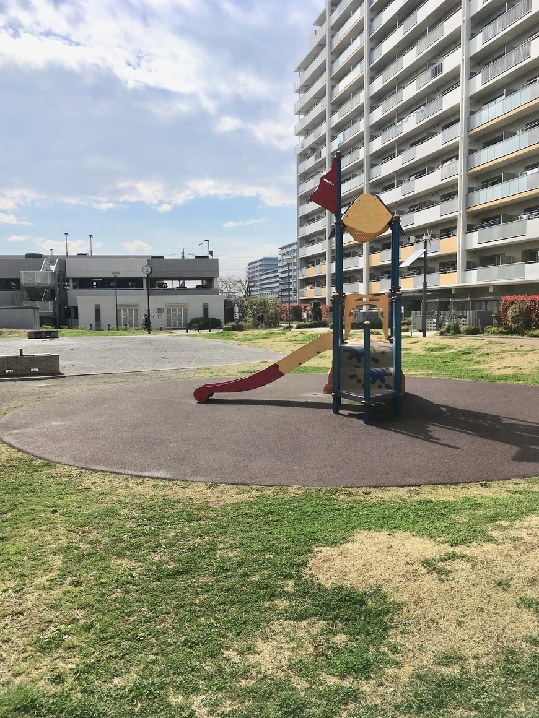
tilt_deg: -6.1
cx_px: 263
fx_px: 623
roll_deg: +1.6
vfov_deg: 60.0
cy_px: 368
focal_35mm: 30
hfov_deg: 46.8
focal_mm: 4.15
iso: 25
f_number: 2.2
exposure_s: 1/3205
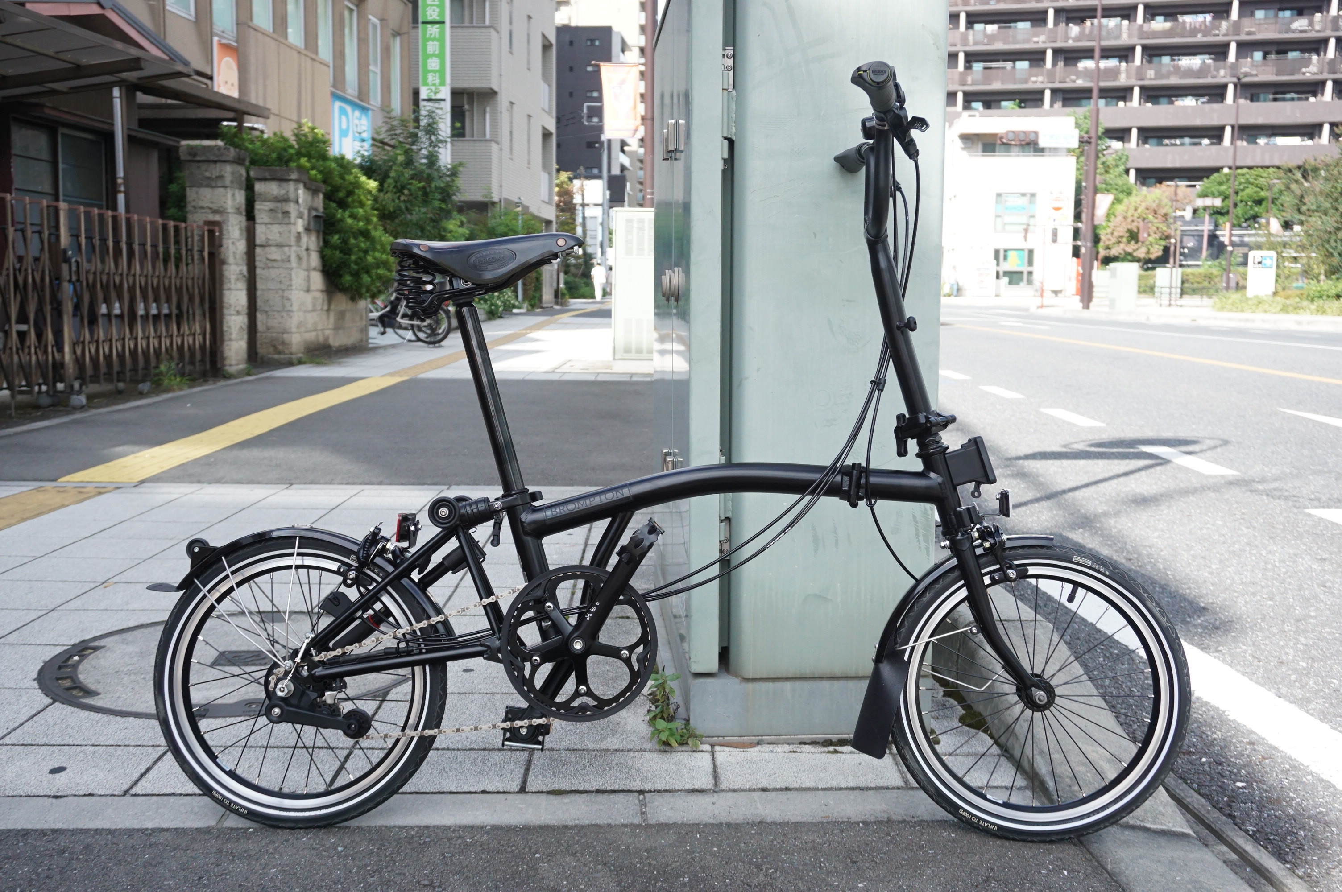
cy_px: 446
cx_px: 671
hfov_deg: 53.2
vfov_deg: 36.8
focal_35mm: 36
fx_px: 1341
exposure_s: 1/1250
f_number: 5
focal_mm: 24
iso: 800
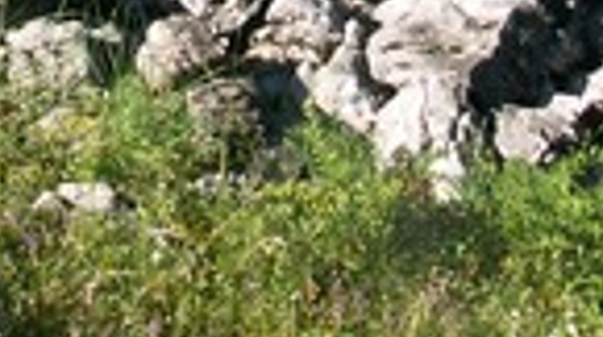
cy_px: -316
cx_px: 146
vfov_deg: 7.4
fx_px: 2522
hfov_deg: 13.6
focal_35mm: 158
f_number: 5.6
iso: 64
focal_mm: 9.14
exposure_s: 1/200
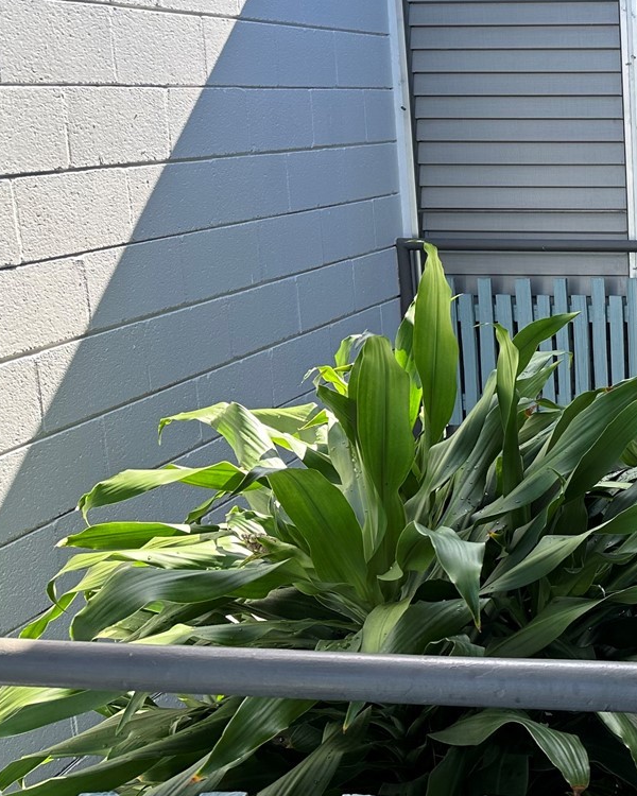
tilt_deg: -10.3
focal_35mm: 50
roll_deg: +0.6
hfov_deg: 26.5
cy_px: 312
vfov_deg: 37.2
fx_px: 1178
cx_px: 789
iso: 80
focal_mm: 6.86
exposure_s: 1/650
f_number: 1.78
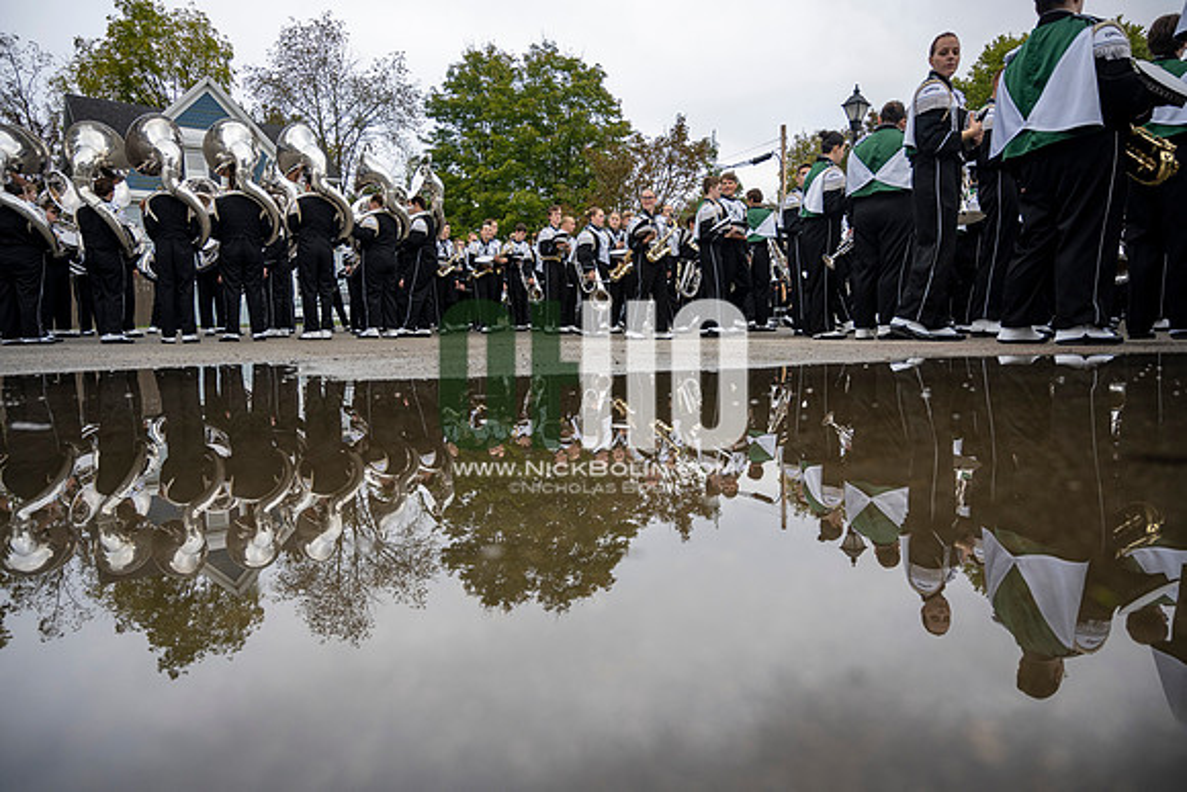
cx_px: 594
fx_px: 791
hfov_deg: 73.7
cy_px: 396
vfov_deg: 53.2
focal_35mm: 24
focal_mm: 24
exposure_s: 1/800
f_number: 4
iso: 400
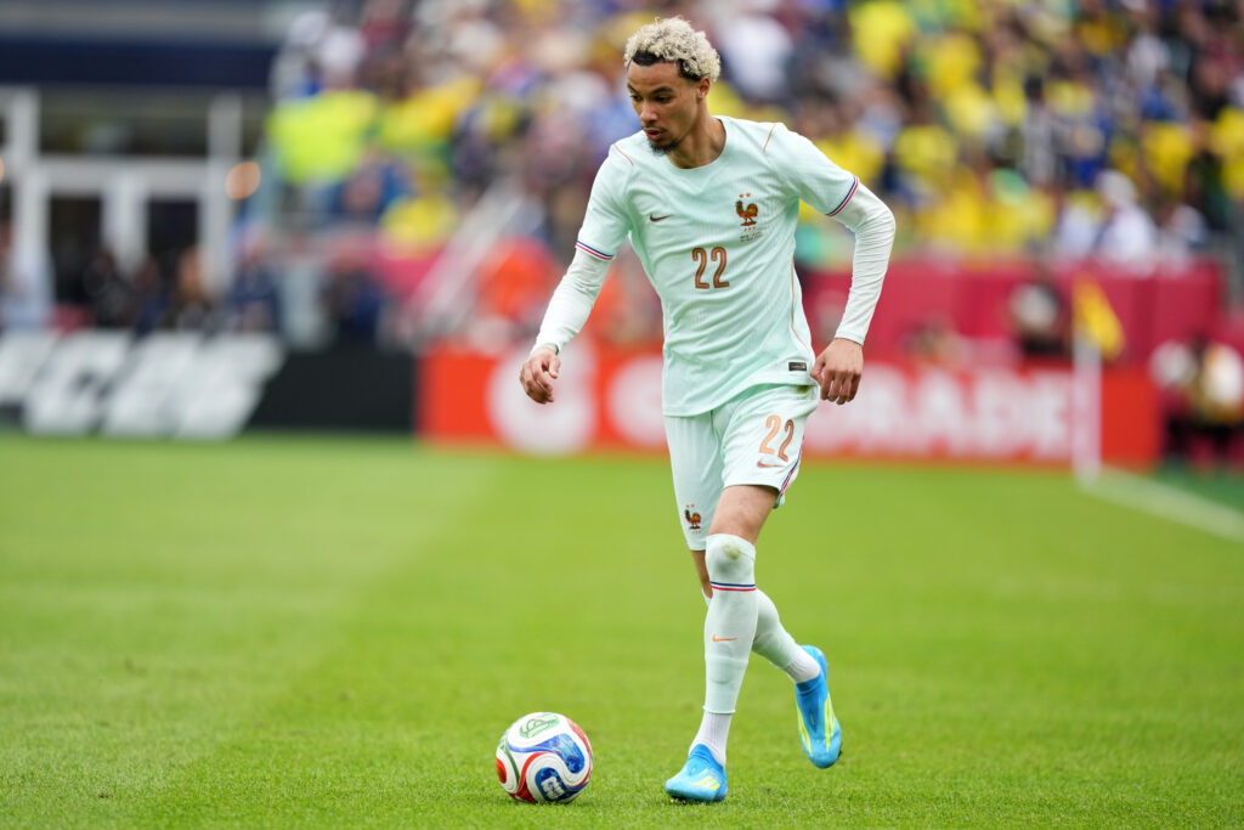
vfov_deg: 3.4
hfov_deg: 5.2
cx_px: 622
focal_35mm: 400
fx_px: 13823
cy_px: 415
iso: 800
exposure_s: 1/2000
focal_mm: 400
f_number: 2.8
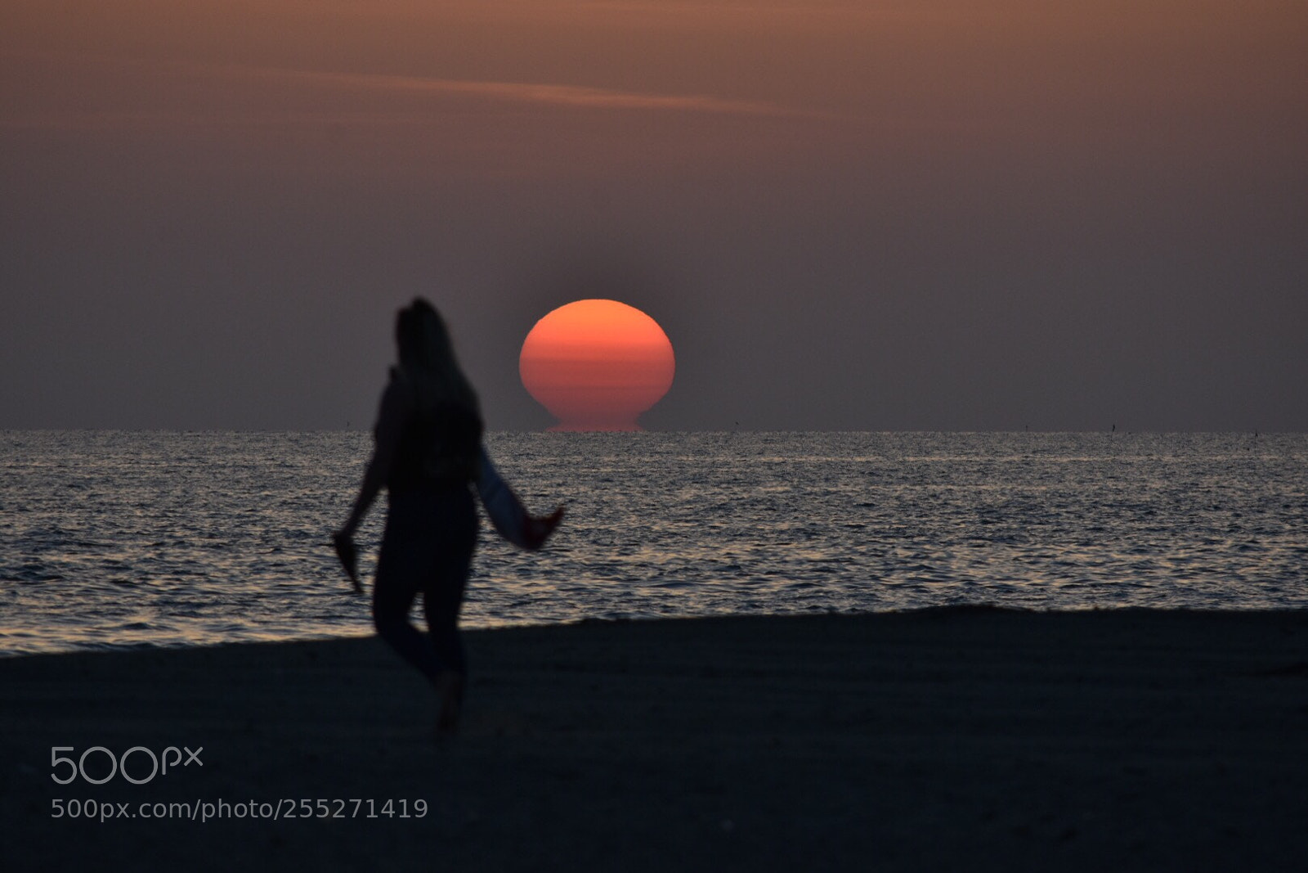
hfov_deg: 4.6
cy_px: 436
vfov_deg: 3.1
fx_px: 16350
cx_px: 654
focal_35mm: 450
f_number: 7.1
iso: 200
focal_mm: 300
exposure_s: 1/400
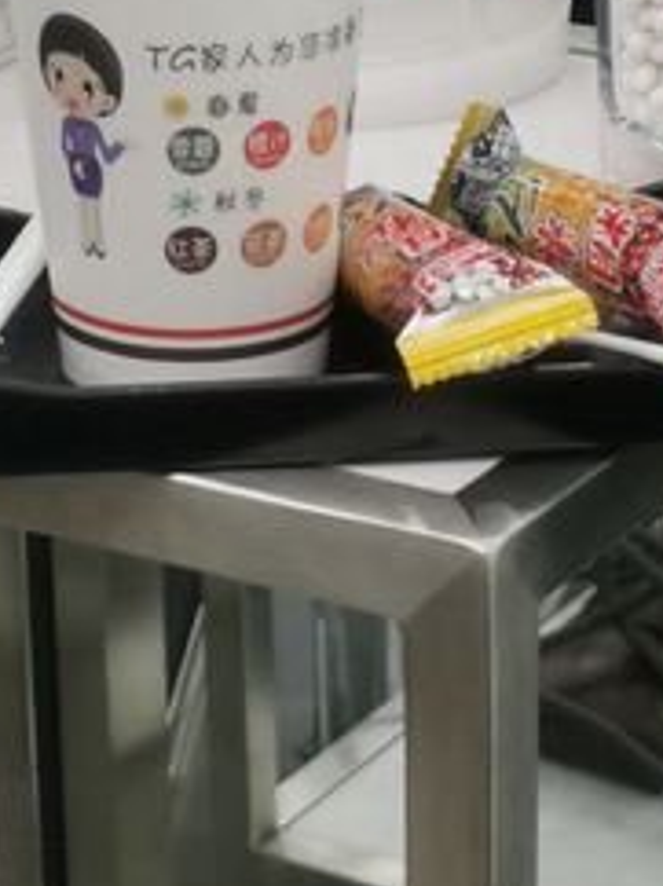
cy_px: 271
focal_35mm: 135
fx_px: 3454
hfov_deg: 10.9
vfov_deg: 14.6
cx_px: 476
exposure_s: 1/100
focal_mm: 5.58
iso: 64
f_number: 1.8
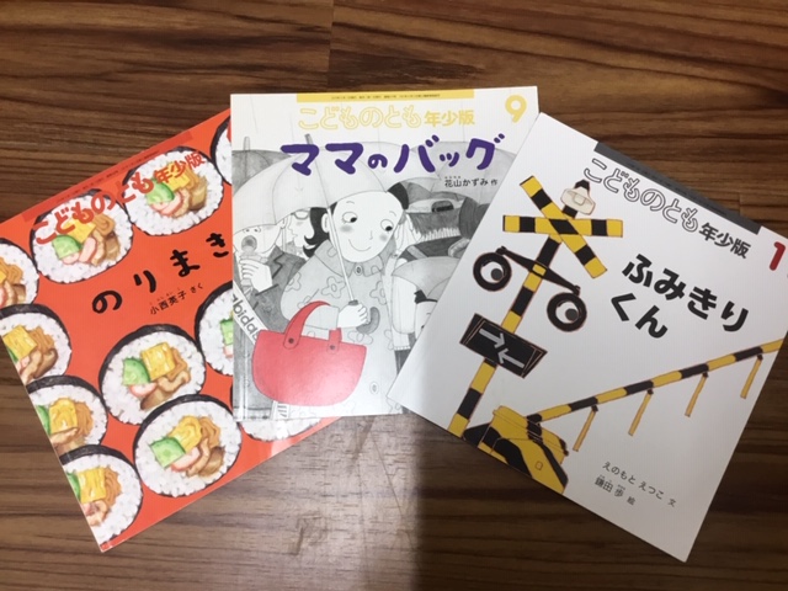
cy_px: 296
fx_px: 706
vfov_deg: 45.4
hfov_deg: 58.4
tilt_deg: -79.9
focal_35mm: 31
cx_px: 394
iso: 50
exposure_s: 1/30
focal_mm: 3.3
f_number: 2.4
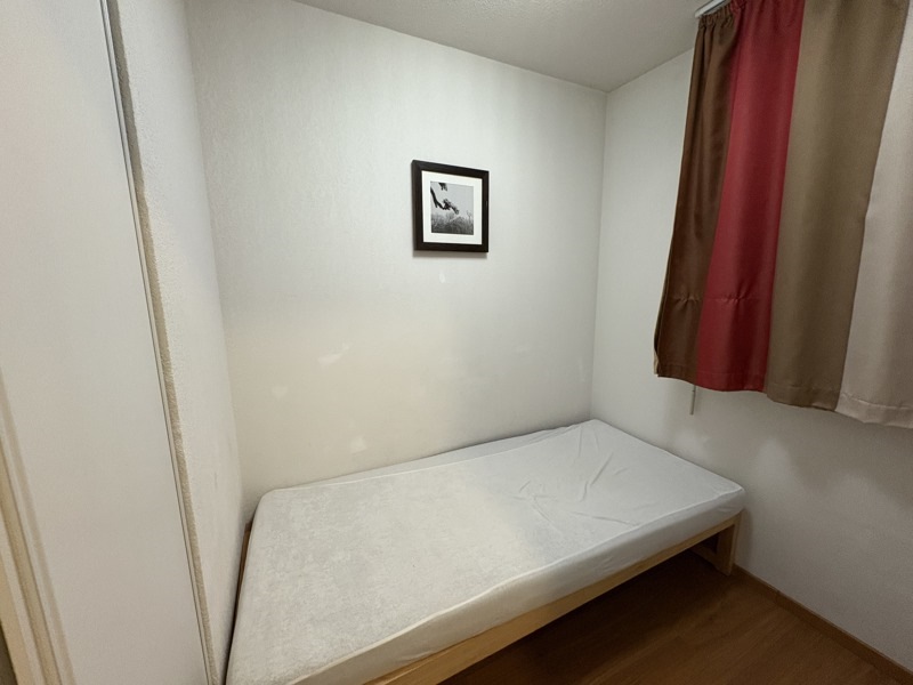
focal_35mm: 14
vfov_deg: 85.7
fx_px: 369
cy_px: 342
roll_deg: +0.0
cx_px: 456
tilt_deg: -10.1
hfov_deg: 102.1
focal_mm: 2.22
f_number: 2.2
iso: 320
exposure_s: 1/50
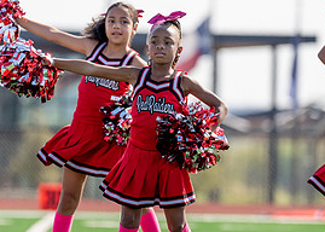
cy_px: 133
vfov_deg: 3.2
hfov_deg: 4.5
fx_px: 4171
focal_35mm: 452
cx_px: 188
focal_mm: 200
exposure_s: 1/1250
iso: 100
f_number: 2.8
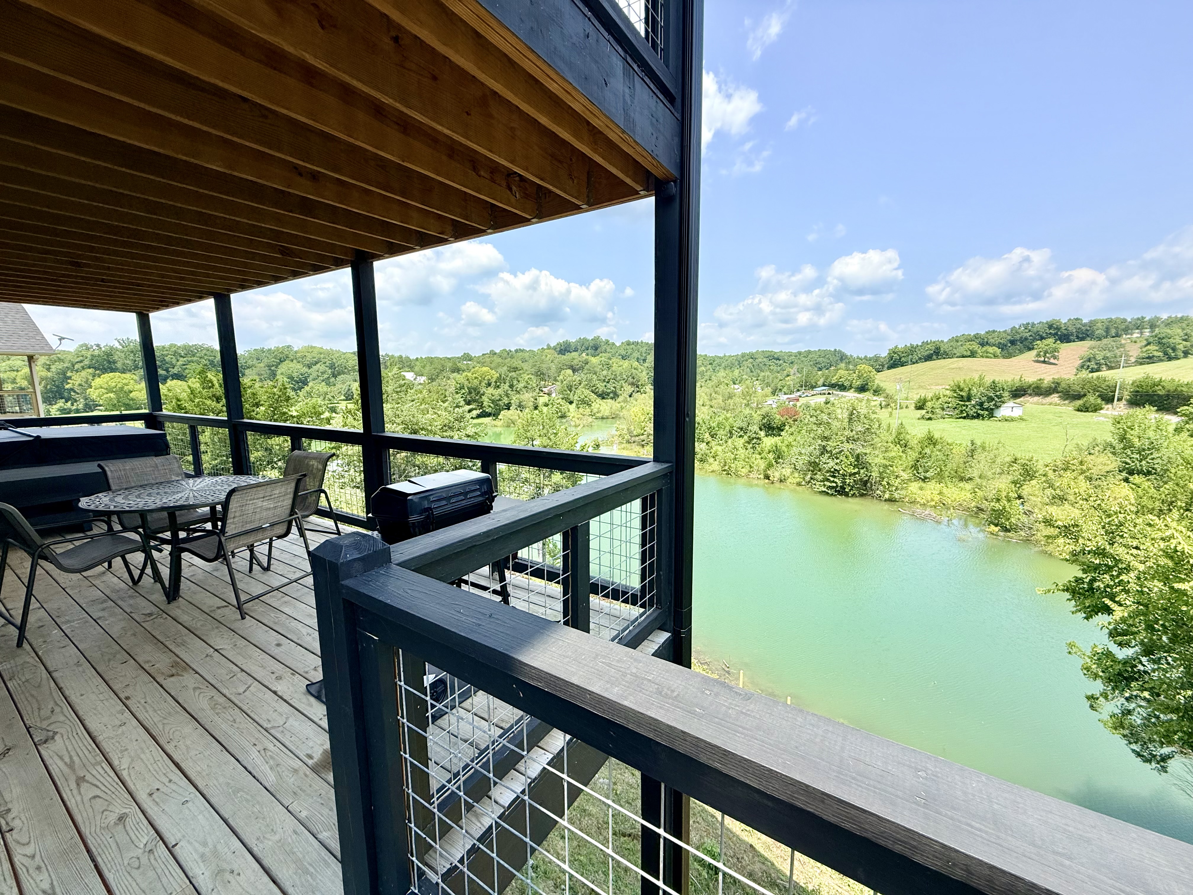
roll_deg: +0.5
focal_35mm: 14
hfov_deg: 102.1
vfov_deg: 85.7
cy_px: 448
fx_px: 482
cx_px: 596
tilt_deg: -7.7
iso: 50
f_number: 2.2
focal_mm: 2.22
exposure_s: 1/1235
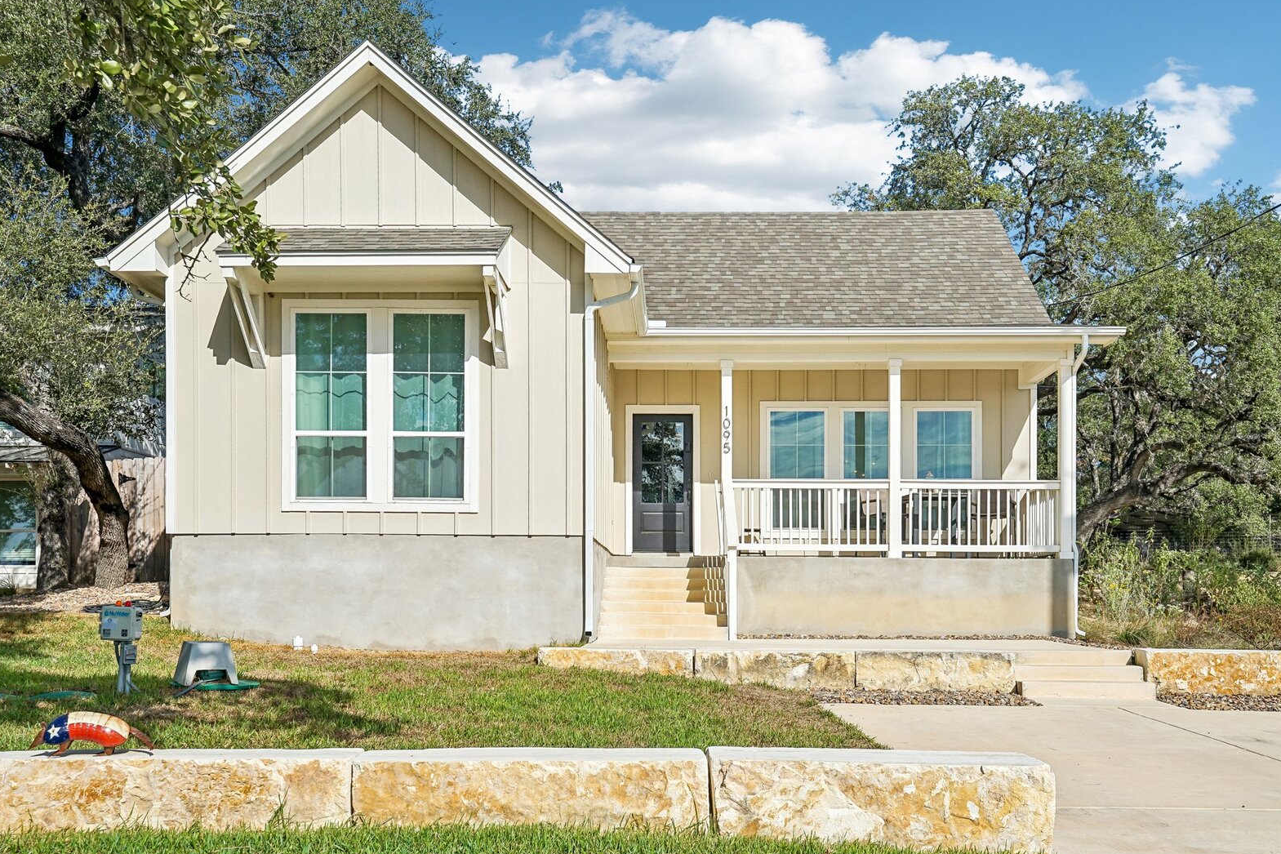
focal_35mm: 32
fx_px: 1139
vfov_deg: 41.1
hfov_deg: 58.7
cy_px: 431
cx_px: 644
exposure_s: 1/1000
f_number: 8
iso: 200
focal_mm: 31
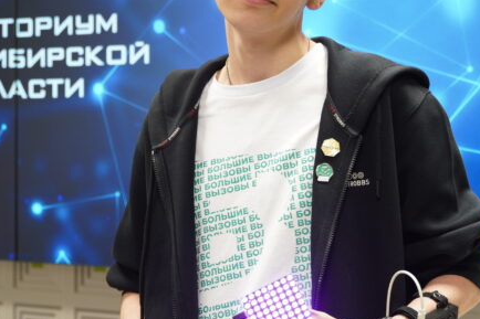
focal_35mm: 85
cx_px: 261
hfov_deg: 23.9
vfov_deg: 16.1
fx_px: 1133
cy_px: 164
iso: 640
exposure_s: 1/125
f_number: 2.8
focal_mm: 36
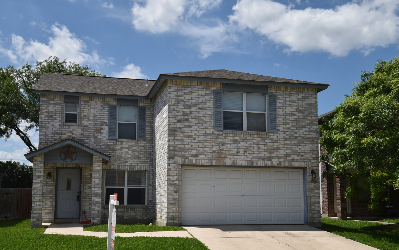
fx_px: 446
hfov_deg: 48.2
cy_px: 148
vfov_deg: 31.2
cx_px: 184
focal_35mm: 41
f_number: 11
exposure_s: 1/200
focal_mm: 24
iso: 100
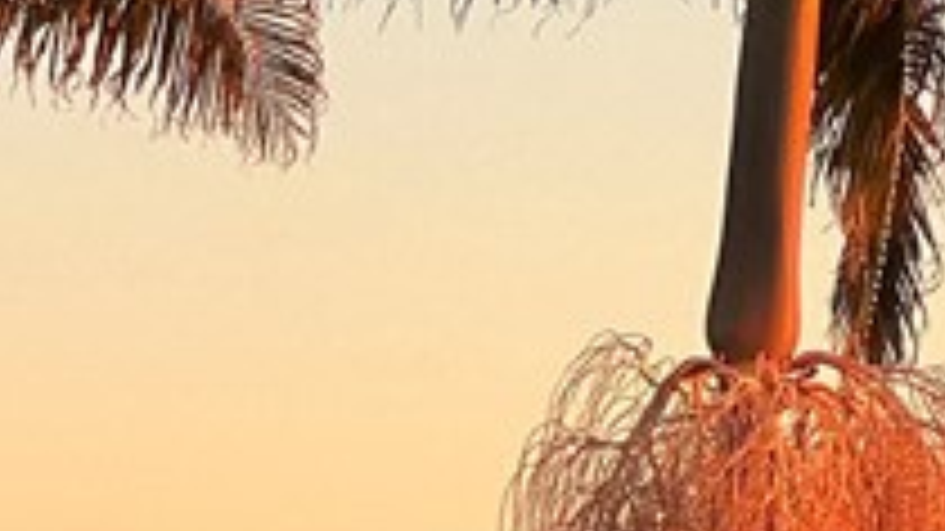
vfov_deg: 3.0
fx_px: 10246
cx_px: -1305
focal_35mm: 409
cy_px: 958
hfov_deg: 5.1
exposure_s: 1/99
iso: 40
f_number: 2.8
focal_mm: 9
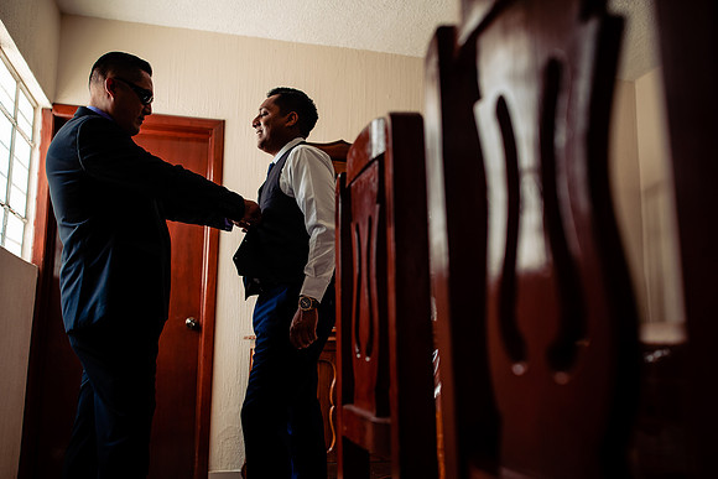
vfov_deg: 37.9
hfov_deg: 54.4
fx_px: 698
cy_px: 240
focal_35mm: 35
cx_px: 359
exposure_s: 1/160
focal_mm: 35
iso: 400
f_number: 3.5
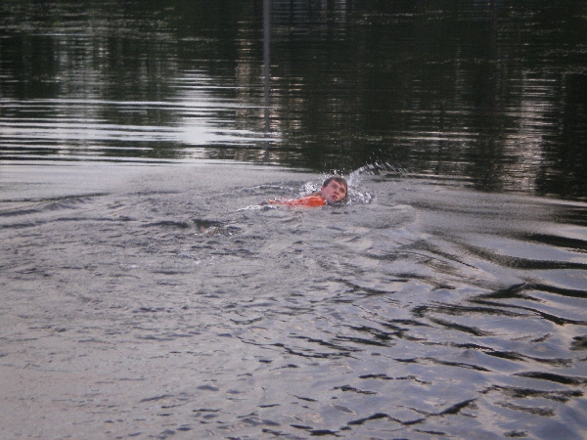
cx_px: 294
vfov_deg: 13.0
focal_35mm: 114
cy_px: 220
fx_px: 1933
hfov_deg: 17.3
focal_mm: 18.9
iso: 250
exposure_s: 1/60
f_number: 5.9
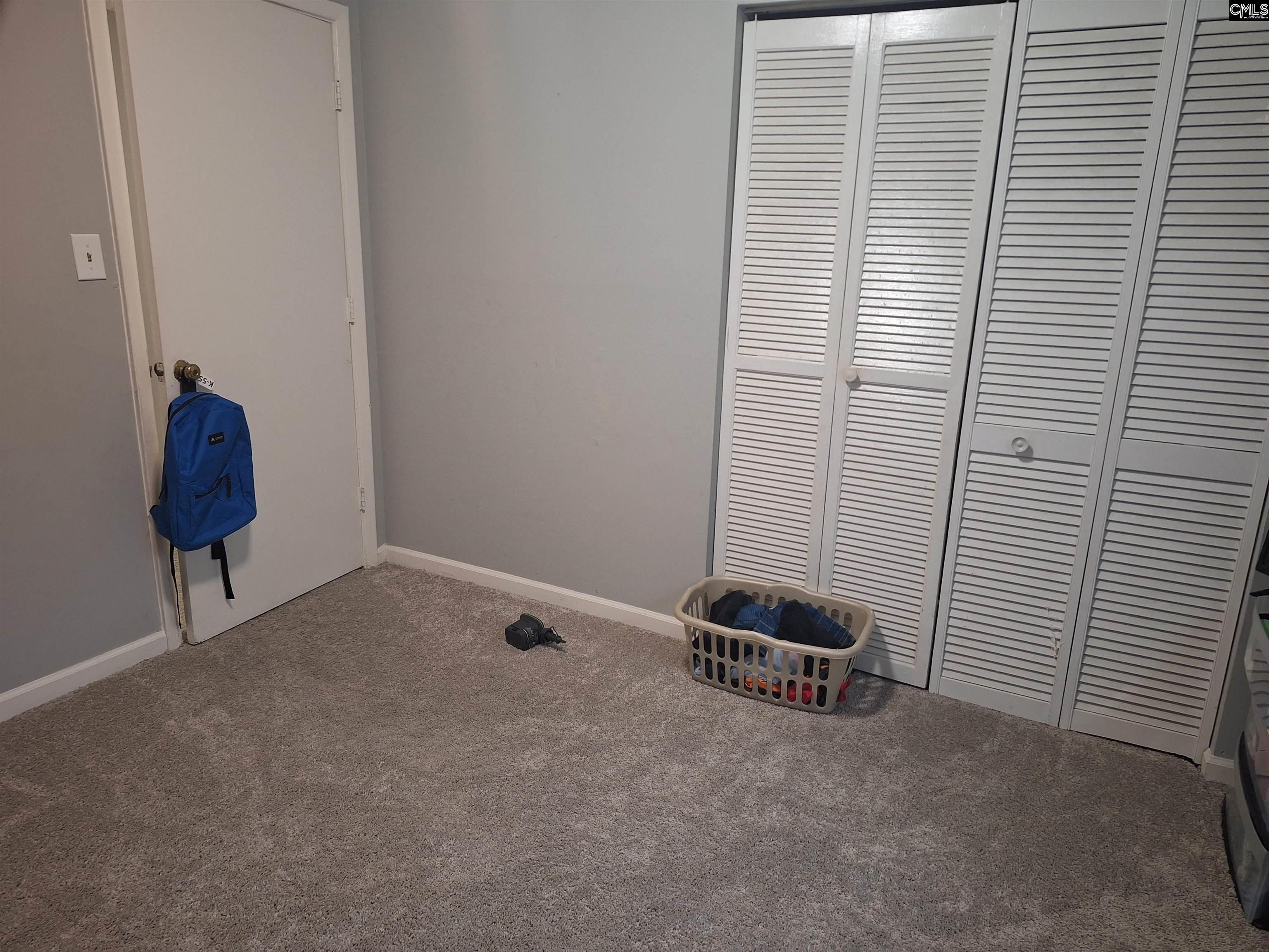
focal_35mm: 23
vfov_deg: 58.9
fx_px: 843
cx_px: 634
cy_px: 476
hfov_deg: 73.9
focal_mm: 5.54
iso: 250
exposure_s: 1/24
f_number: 1.8
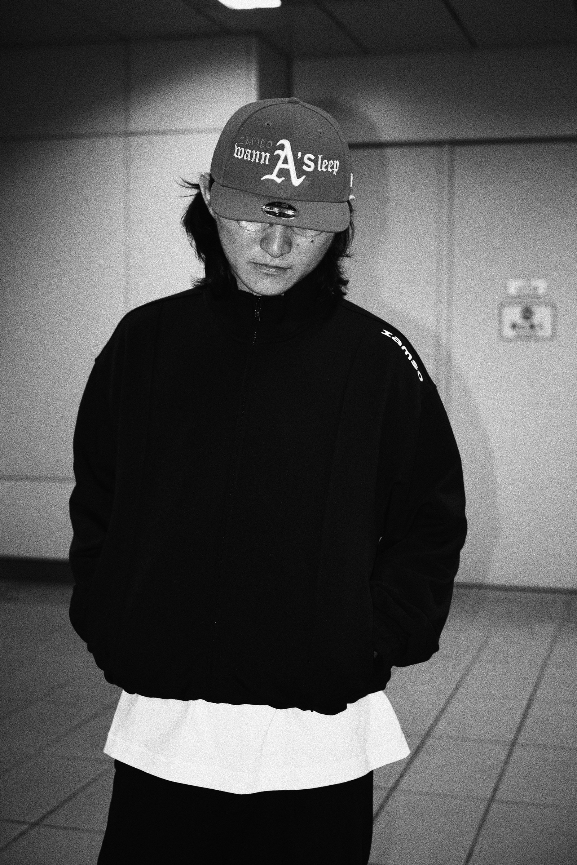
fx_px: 1274
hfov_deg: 25.5
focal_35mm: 53
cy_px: 432
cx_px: 288
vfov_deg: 37.5
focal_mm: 35
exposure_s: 1/60
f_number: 2.8
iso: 400
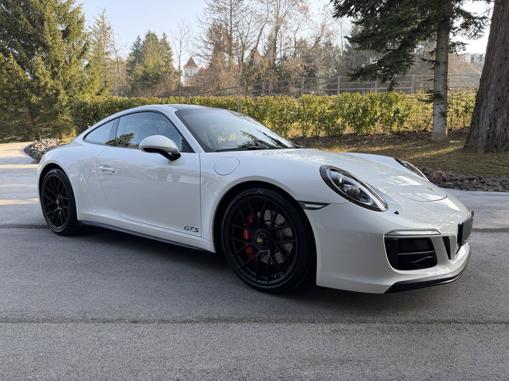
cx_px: 254
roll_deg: -0.3
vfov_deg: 56.8
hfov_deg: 71.6
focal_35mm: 24
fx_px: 353
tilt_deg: -7.4
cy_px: 190
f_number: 1.78
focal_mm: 6.76
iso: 100
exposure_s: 1/735
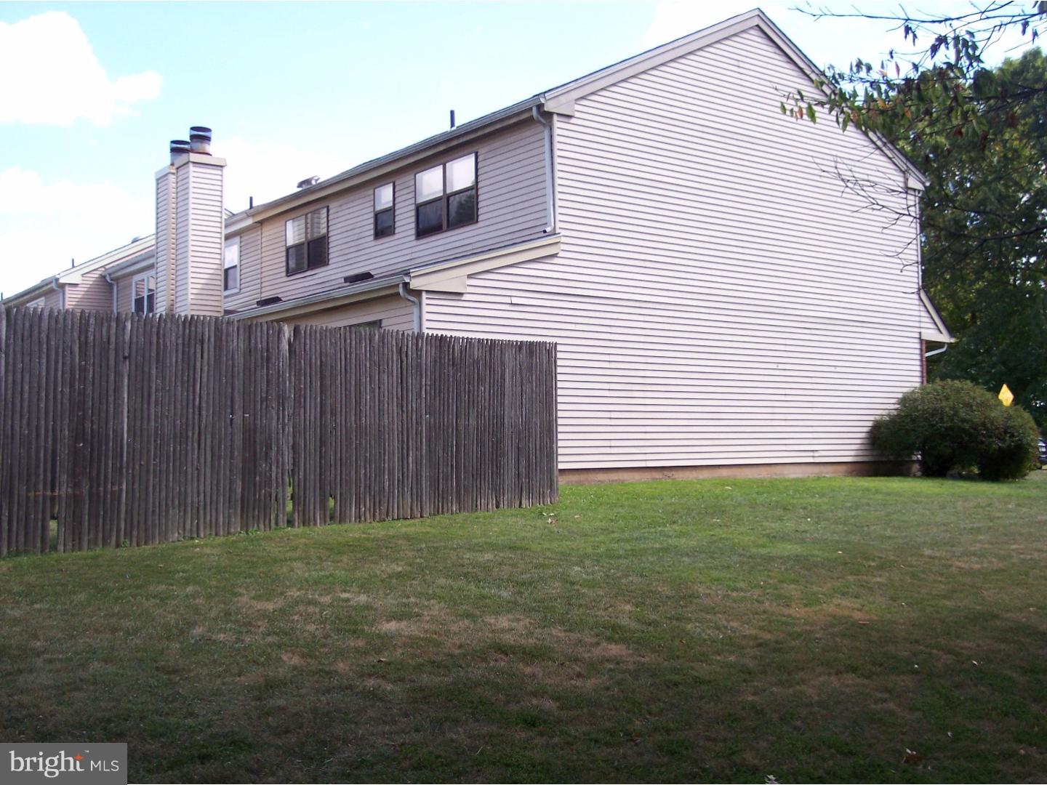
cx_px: 524
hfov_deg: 49.0
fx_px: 1149
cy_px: 392
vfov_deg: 37.7
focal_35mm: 38
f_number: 2.8
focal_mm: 8
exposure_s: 1/700
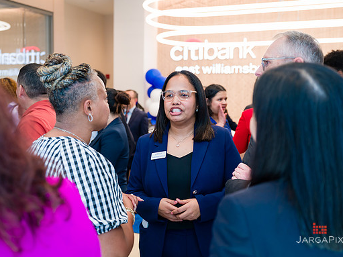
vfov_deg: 33.6
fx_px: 426
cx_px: 166
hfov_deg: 43.9
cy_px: 128
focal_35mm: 43
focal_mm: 39
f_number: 3.2
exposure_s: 1/200
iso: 500
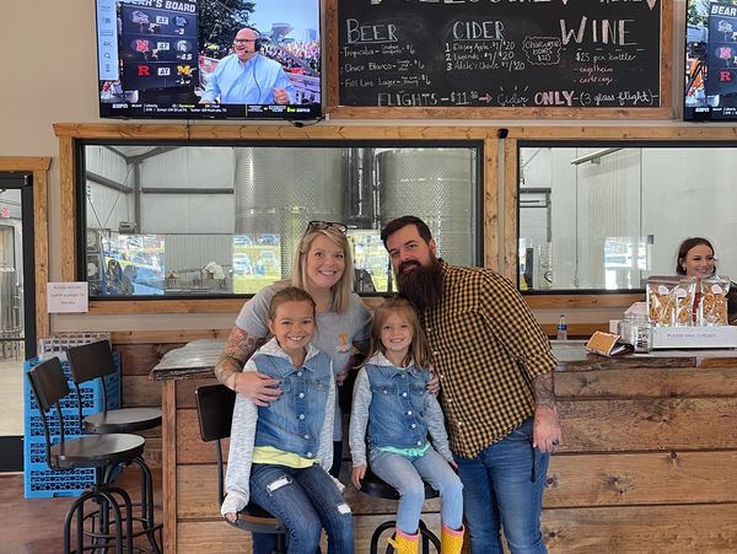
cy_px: 277
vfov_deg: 53.1
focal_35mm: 26
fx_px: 554
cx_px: 368
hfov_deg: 67.3
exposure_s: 1/60
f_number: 1.6
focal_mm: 5.1
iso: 160
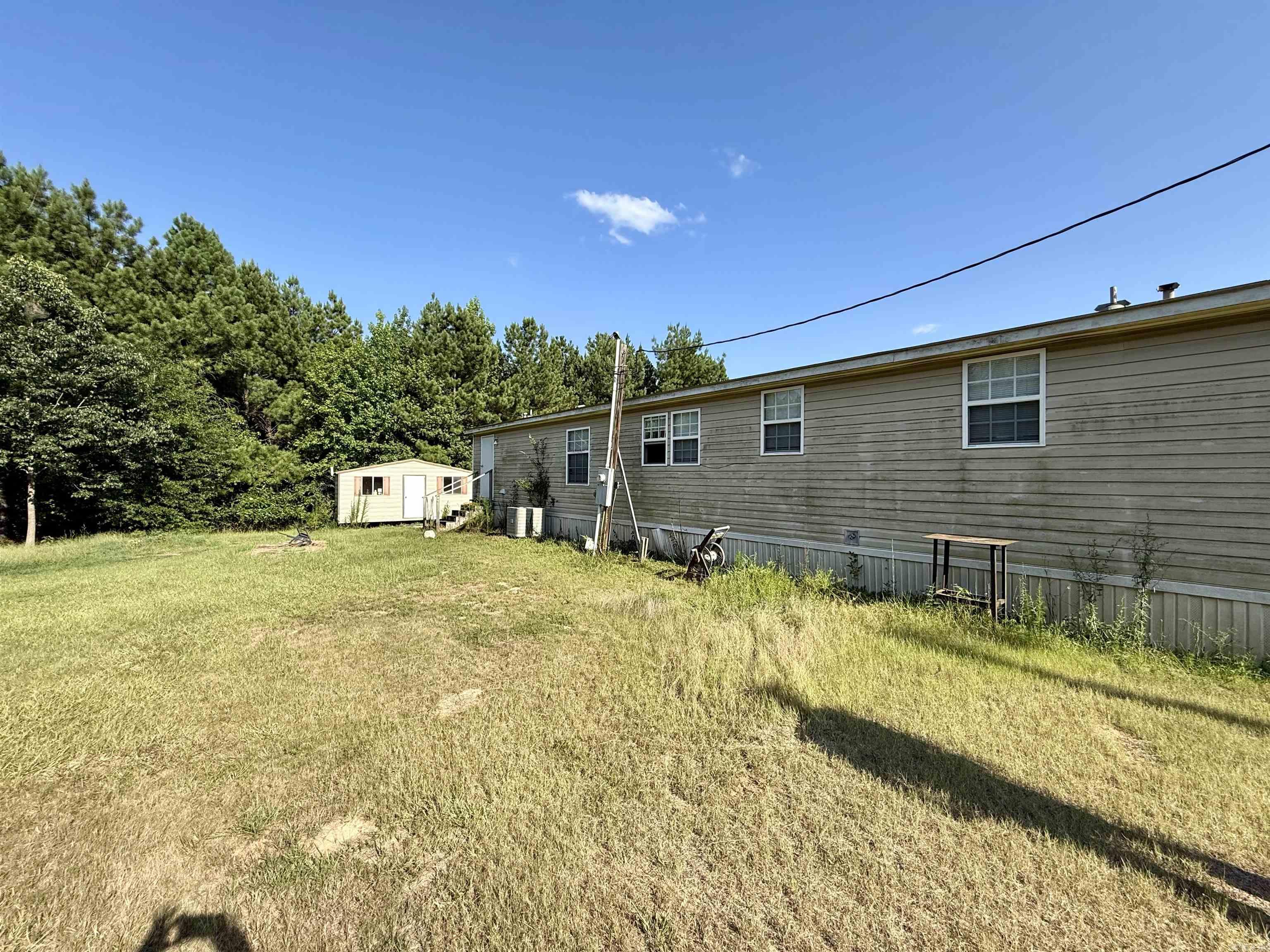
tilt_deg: +1.4
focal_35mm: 14
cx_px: 635
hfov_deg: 102.1
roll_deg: -1.2
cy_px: 476
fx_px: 514
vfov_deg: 85.7
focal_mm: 2.22
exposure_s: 1/1368
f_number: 2.2
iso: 64
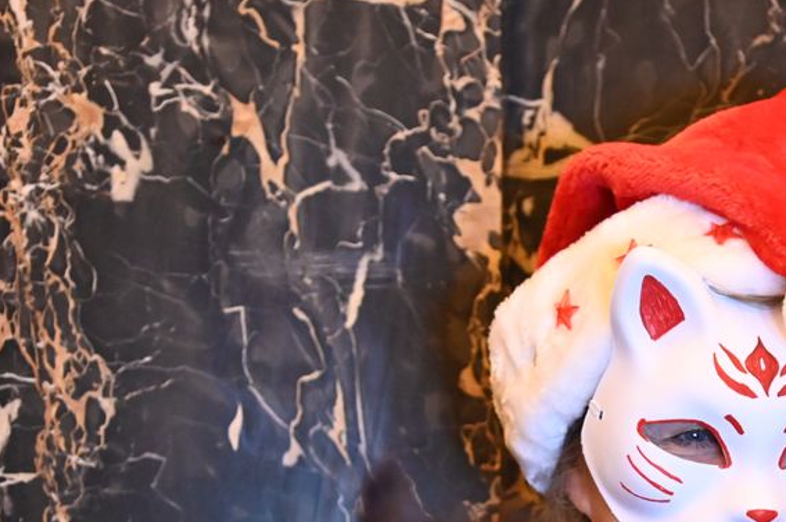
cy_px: 582
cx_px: 663
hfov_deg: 13.7
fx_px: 3250
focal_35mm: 149
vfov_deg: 9.1
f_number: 4
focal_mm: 66
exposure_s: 1/125
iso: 7200
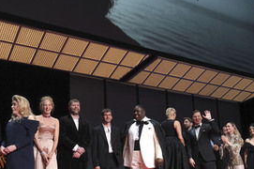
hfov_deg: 48.5
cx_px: 118
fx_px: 282
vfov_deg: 32.3
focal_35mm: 40
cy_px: 137
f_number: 4
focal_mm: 16
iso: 1600
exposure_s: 1/125
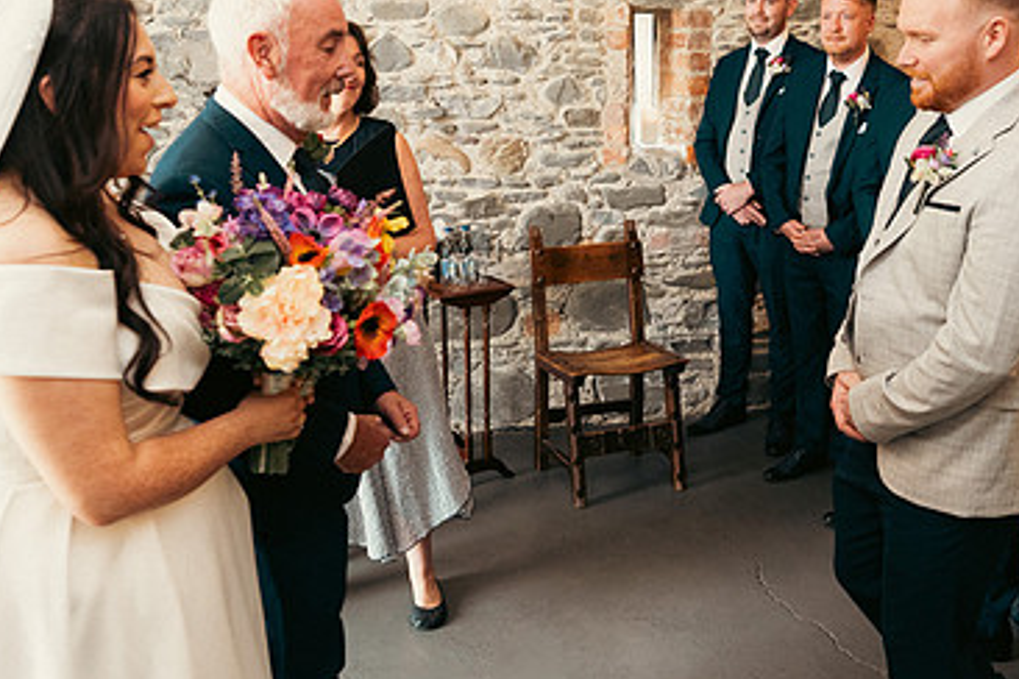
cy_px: 269
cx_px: 568
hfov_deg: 50.6
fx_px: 1076
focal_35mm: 38
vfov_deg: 34.9
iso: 2000
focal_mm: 24
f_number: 3.5
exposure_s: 1/160
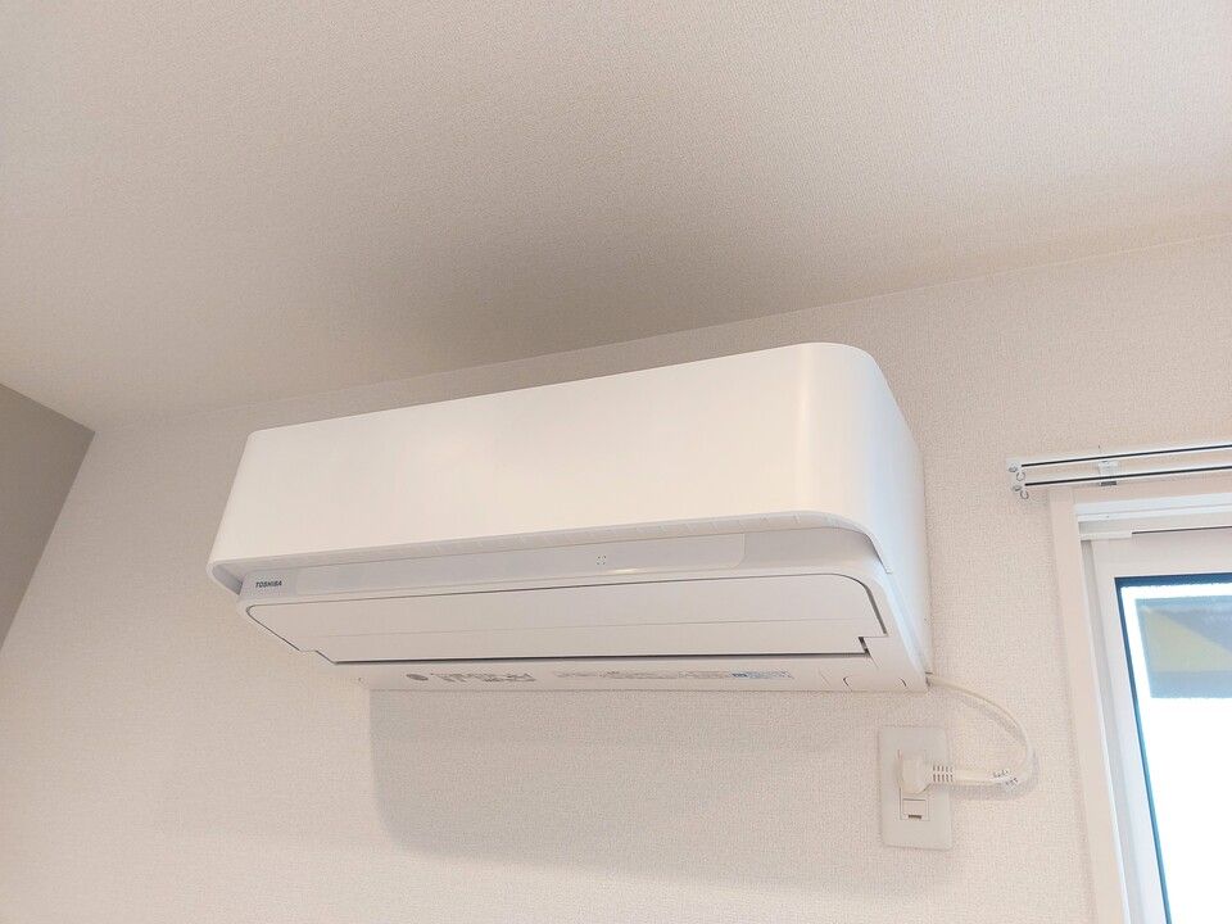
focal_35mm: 24
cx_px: 616
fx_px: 854
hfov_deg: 71.6
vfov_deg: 56.8
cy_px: 462
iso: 200
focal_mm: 5.23
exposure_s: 1/60
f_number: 1.8
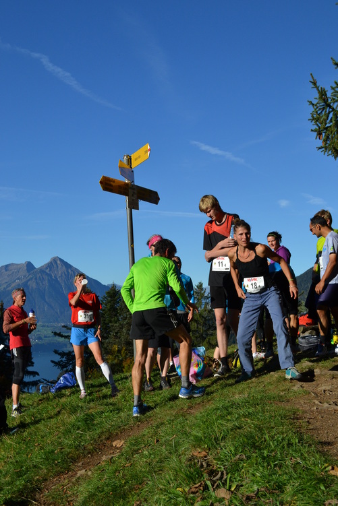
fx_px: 676
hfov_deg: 28.1
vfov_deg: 41.1
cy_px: 253
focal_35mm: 48
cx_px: 169
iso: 400
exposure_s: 1/2000
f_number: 6.3
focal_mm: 32
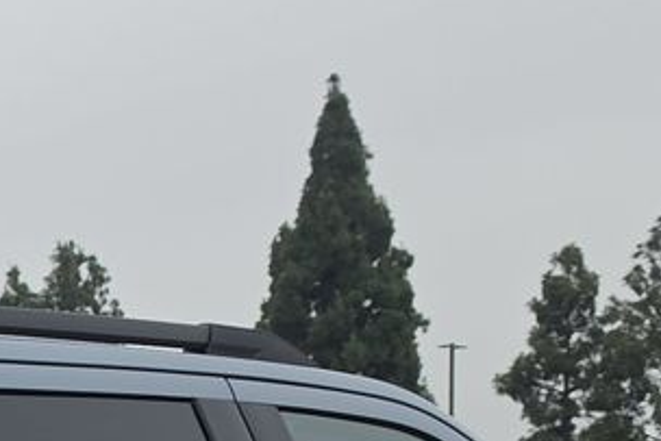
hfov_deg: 14.5
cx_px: -487
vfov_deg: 10.0
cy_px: 910
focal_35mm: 126
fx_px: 2314
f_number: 1.4
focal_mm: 6.5
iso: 15
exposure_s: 1/119
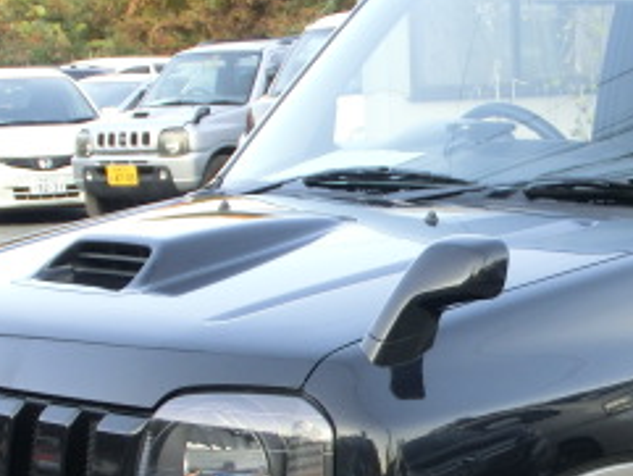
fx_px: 2141
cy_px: 463
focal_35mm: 117
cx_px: 557
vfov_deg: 12.5
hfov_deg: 16.6
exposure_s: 1/60
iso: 160
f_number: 4.2
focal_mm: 7.87
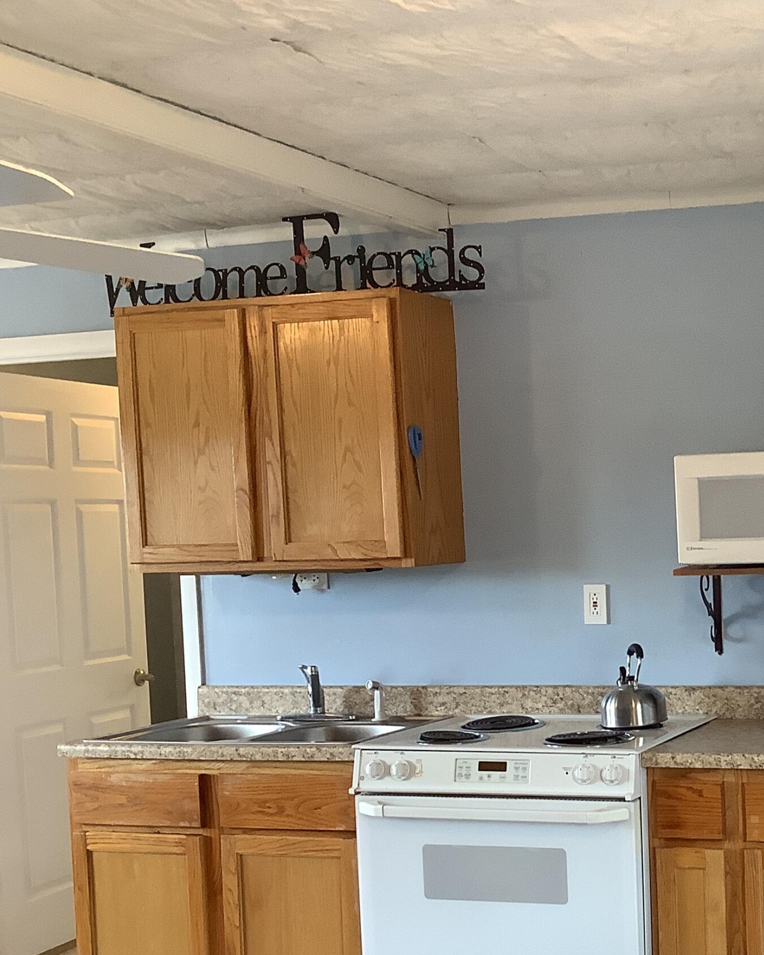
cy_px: 610
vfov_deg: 34.5
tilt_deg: -4.2
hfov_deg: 26.5
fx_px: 1526
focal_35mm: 54
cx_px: 774
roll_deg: +2.1
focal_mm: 3.3
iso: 125
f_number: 2.4
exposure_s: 1/60
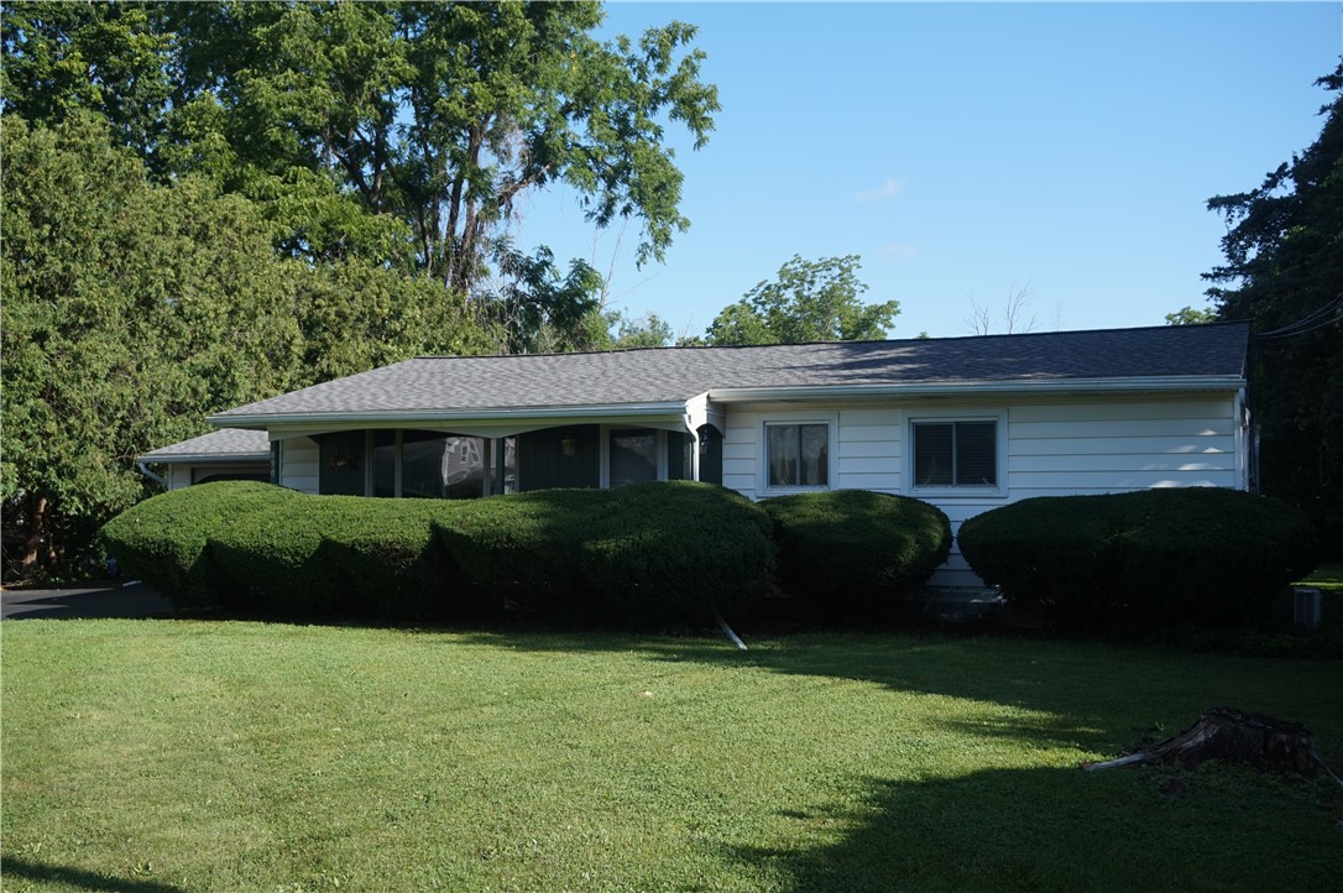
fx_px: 1454
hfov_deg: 49.6
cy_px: 446
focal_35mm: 39
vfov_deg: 34.1
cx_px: 672
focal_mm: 26
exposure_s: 1/250
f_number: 6.3
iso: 100
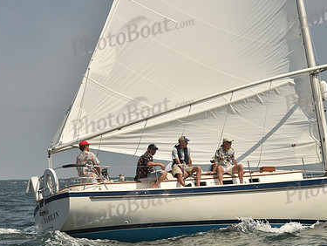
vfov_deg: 14.2
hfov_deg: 18.8
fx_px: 983
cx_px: 240
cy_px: 148
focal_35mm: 104
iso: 320
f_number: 8
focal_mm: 70
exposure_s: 1/1000
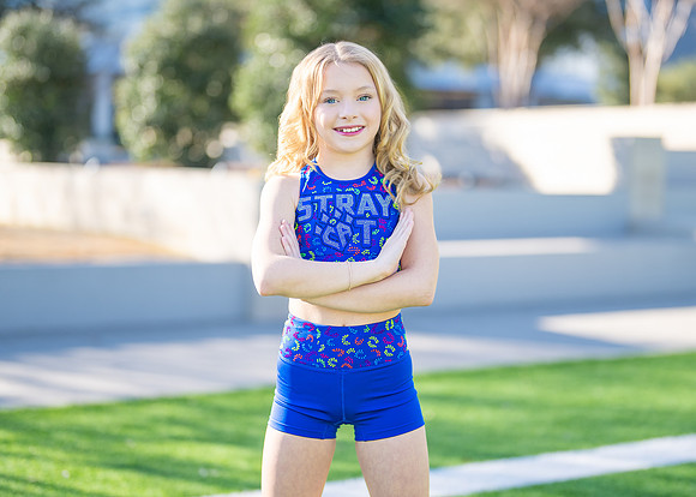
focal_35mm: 66
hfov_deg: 30.0
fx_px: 1296
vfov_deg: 21.7
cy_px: 252
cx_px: 382
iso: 100
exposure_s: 1/2000
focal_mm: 50
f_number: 1.2
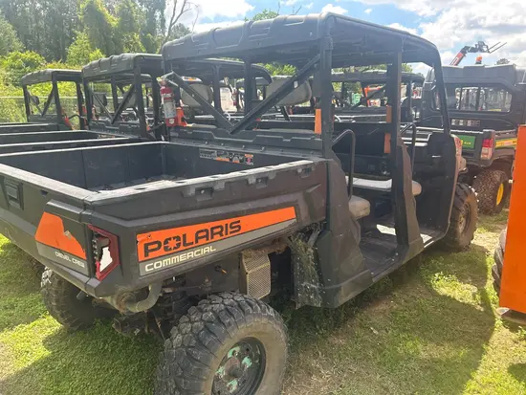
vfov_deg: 53.1
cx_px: 263
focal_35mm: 26
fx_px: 395
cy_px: 198
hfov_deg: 67.3
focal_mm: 5.7
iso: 50
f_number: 1.5
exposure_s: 1/808
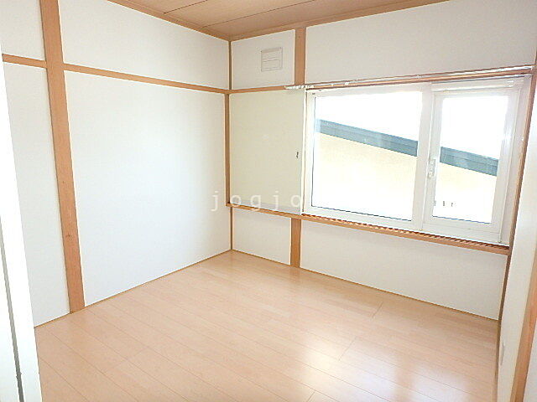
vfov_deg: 63.4
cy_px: 201
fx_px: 326
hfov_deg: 79.0
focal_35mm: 21
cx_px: 268
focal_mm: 3.7
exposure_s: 1/50
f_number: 3.5
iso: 200
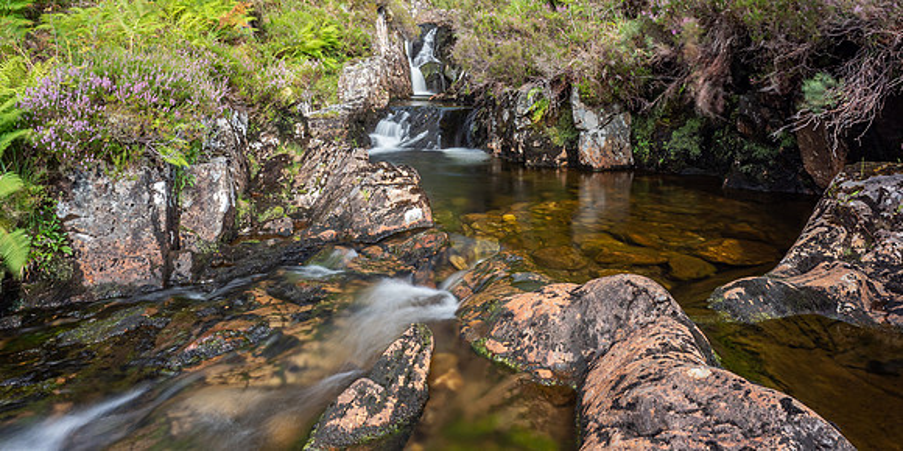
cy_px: 113
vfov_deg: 38.6
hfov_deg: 71.6
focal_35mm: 27
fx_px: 626
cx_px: 452
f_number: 7.1
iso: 200
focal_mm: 12
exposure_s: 1.6
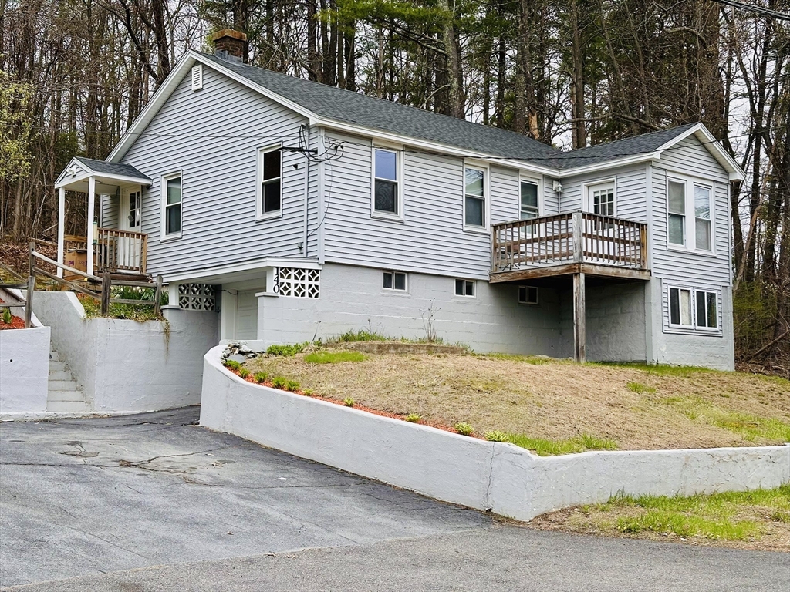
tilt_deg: +5.3
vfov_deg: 30.3
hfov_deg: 39.7
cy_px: 296
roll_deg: +0.1
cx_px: 395
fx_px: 1095
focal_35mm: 48
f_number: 1.78
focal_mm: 6.86
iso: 64
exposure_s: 1/1107
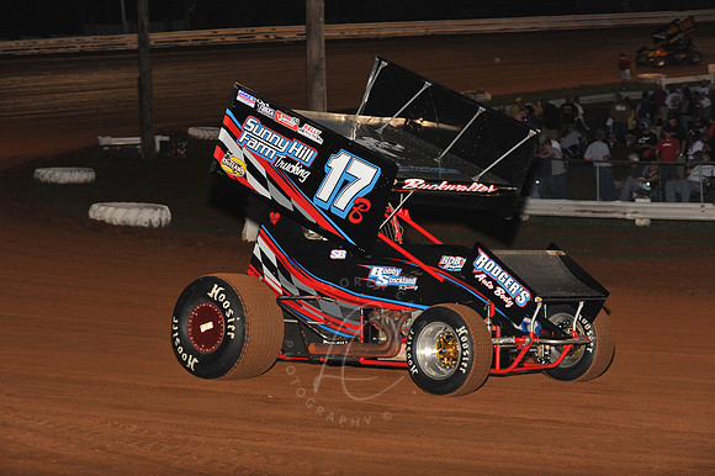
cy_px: 238
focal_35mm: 112
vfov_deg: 12.2
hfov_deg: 18.3
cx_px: 358
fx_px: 2223
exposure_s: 1/320
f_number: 7.1
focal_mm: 112
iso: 1250
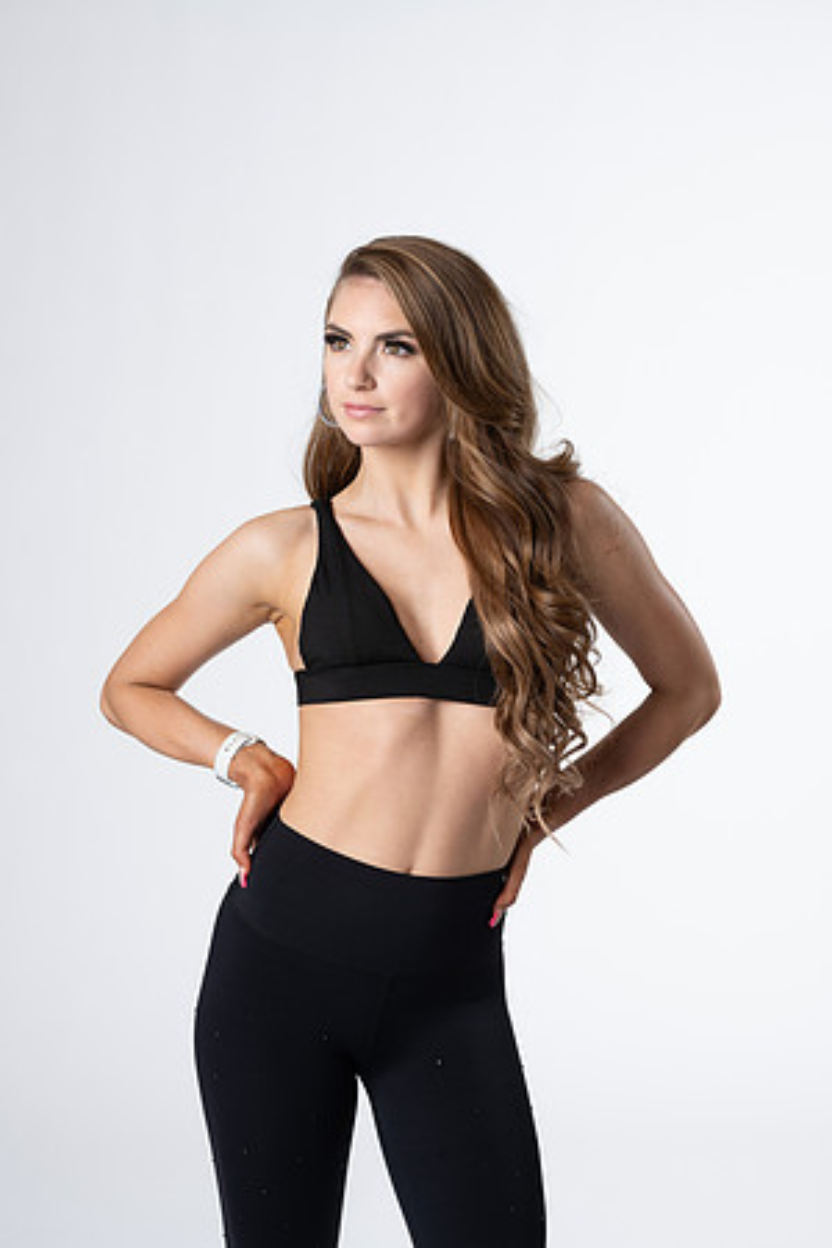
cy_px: 624
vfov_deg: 23.9
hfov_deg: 16.1
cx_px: 416
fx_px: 2946
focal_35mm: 85
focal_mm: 85
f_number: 4
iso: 200
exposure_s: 1/160
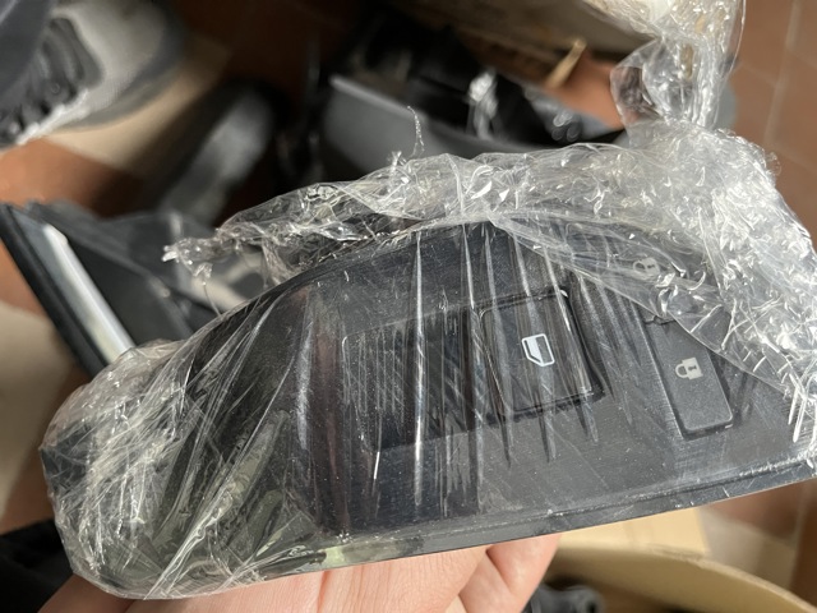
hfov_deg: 67.3
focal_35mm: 26
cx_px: 408
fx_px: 614
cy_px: 306
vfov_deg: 53.1
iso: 500
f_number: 1.6
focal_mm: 5.1
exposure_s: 1/60
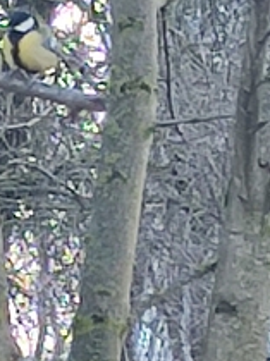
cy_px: 221
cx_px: -43
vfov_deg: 3.8
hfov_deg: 2.9
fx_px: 5377
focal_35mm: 516
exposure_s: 1/50
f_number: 1.79
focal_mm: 4.71
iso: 66
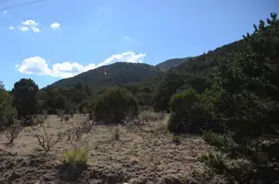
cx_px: 109
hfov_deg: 55.4
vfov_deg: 38.6
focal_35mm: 34
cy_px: 99
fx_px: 263
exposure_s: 1/8000
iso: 450
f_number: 3.5
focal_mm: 18
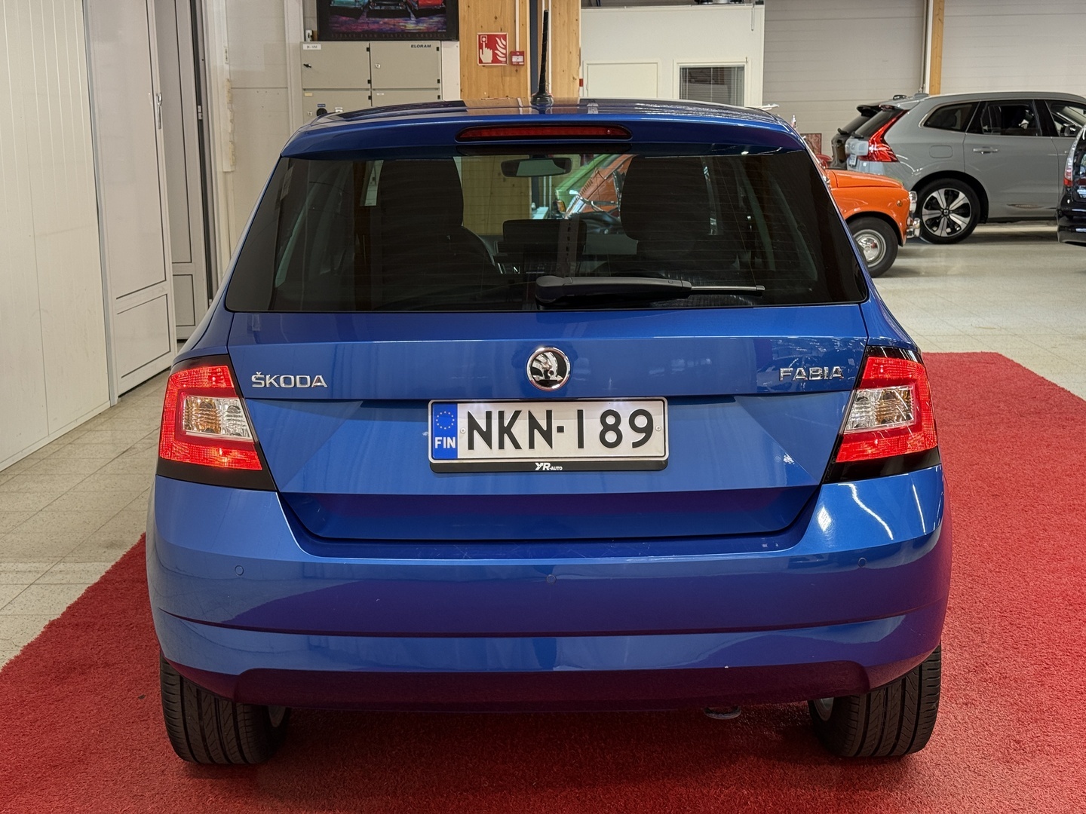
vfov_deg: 30.3
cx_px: 543
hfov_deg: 39.7
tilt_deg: -9.7
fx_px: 1506
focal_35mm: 48
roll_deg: +0.7
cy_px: 407
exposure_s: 1/60
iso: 125
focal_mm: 6.76
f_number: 1.78
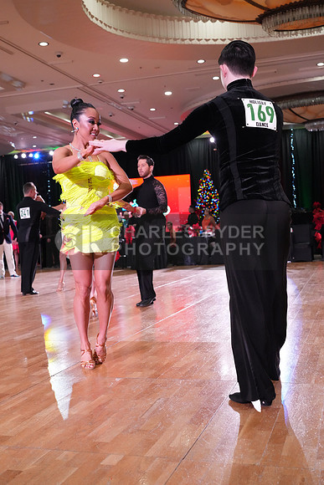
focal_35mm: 41
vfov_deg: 47.4
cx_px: 162
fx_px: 553
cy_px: 242
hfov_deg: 32.6
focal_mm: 41
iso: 5000
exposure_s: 1/320
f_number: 5
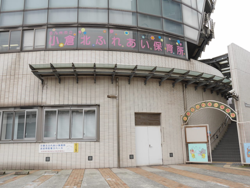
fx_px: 231
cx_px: 125
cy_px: 94
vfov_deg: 44.2
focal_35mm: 32
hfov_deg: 56.8
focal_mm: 16
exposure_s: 1/250
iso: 200
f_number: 5.6
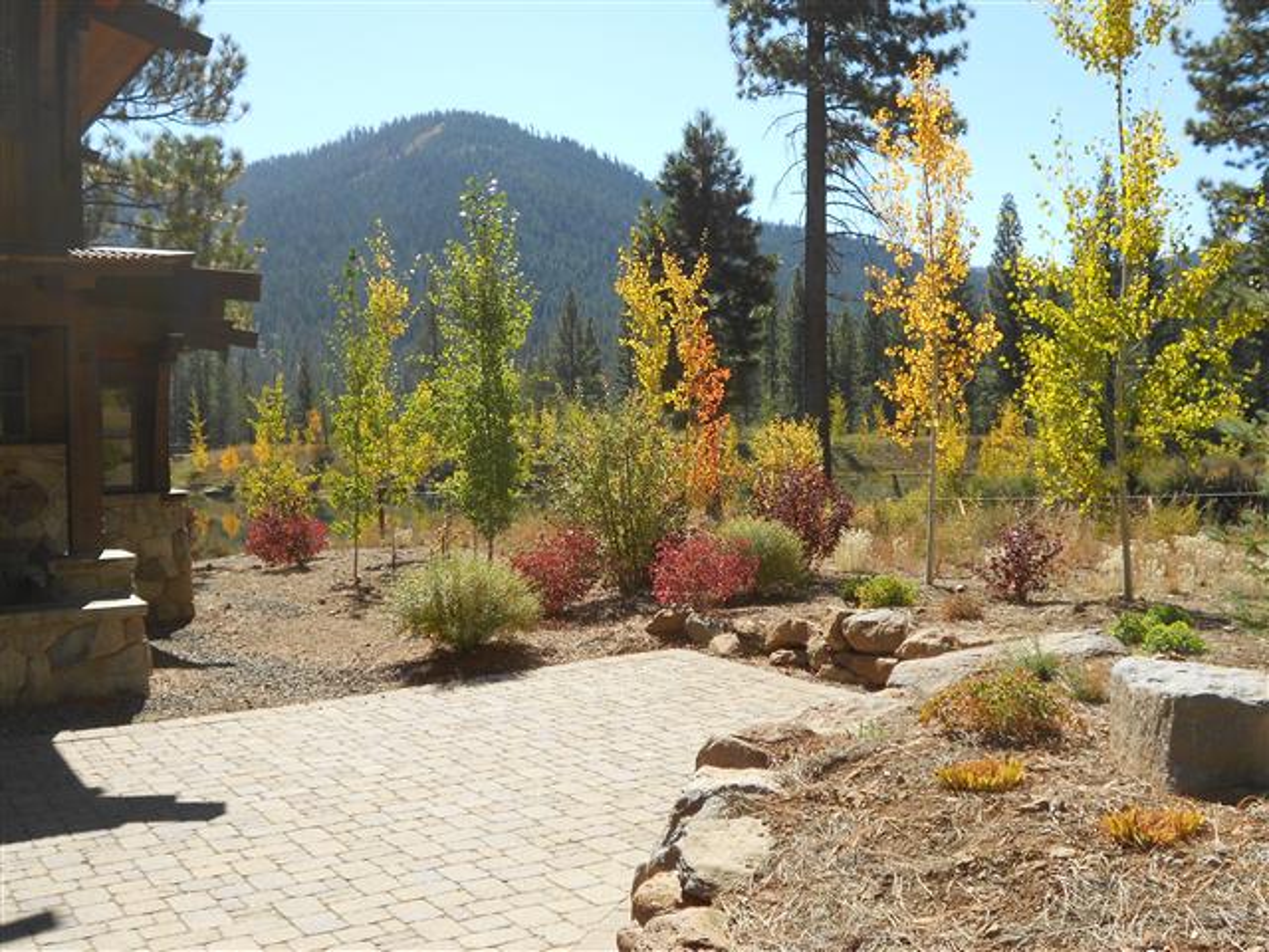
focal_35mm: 37
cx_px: 634
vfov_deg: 38.7
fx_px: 1356
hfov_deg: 50.1
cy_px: 476
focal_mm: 6.7
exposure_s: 1/500
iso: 80
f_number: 3.9
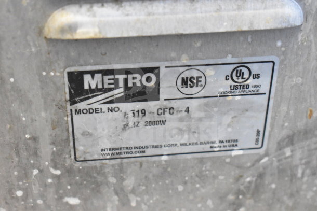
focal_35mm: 63
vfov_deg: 21.6
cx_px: 158
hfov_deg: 31.9
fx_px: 555
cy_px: 106
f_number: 5
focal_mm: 42
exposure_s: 1/60
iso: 11400
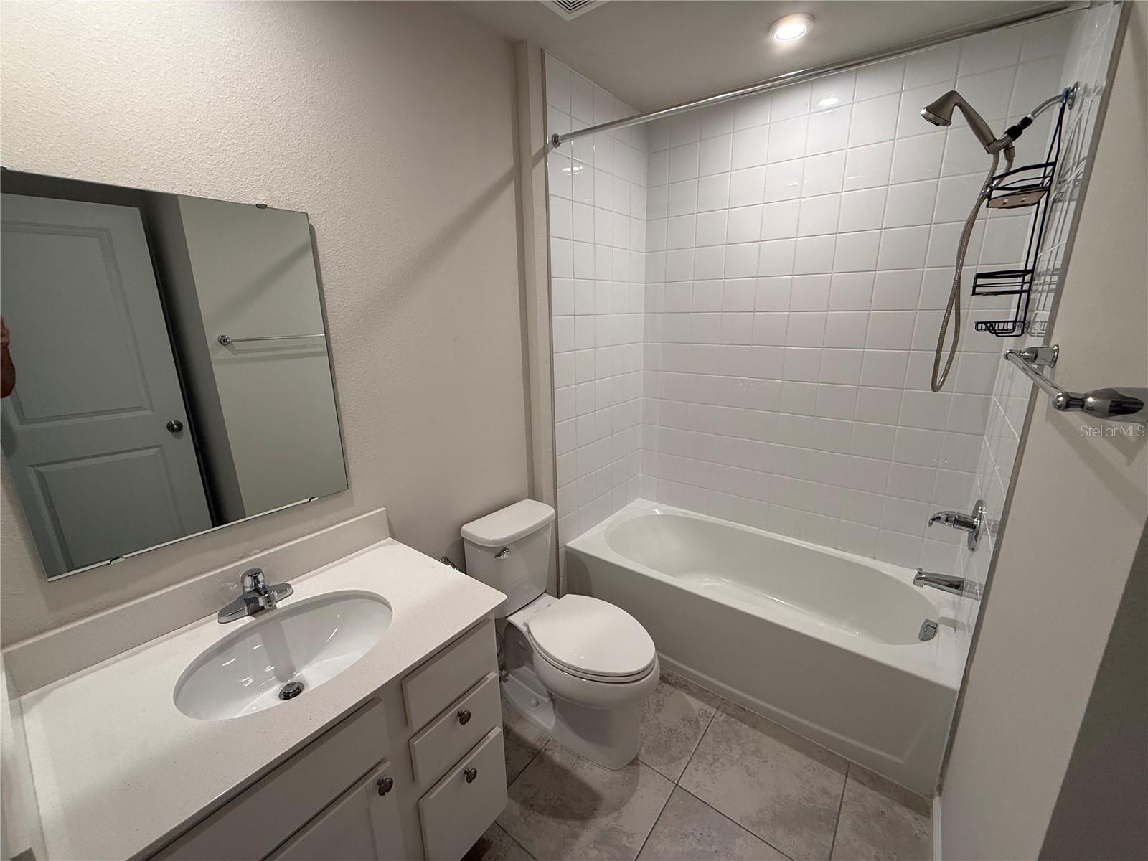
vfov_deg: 85.7
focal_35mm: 14
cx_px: 574
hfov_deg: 102.1
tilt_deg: -13.5
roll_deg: +1.4
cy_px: 430
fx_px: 464
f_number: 2.2
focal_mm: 2.22
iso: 160
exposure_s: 1/120
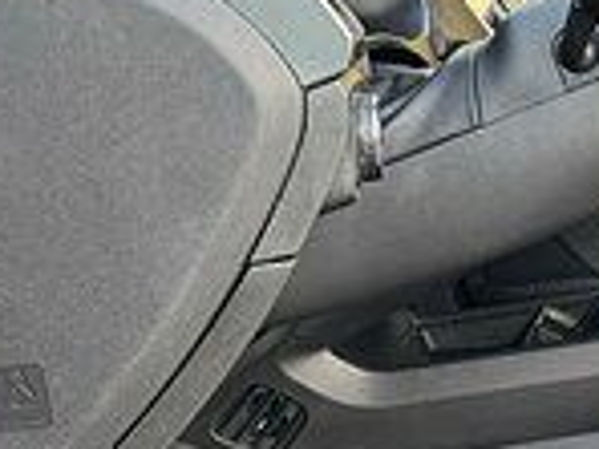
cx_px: 923
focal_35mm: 89
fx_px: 1540
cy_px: 140
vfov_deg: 16.5
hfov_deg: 19.1
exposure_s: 1/60
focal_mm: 6.76
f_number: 1.78
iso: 250
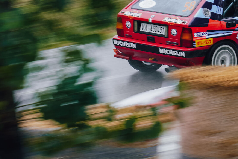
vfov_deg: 3.1
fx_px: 2897
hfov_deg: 4.7
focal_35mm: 438
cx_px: 234
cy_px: -8
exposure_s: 1/40
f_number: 8
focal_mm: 135
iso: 125
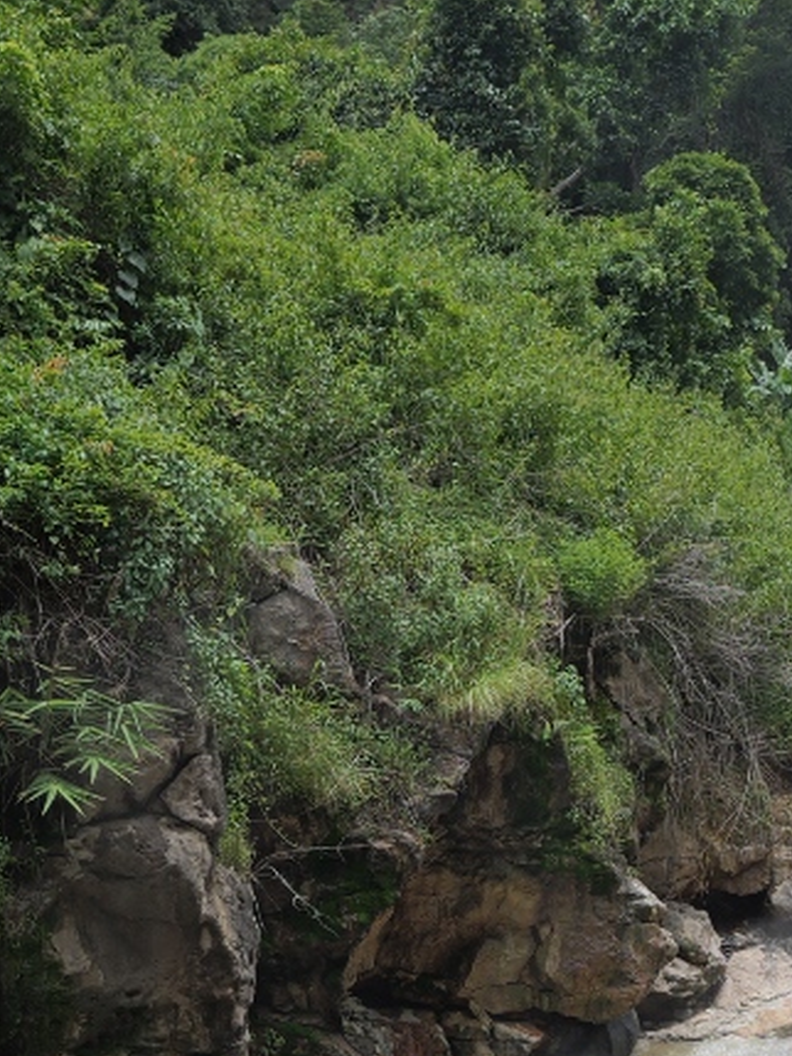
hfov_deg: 16.9
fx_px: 2622
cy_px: 1105
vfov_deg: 21.8
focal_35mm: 86
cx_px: 738
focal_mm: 24
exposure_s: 1/500
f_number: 4
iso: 100
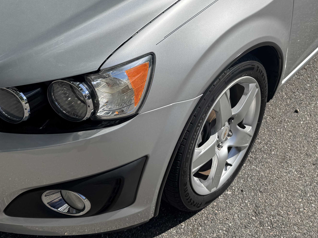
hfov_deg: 36.8
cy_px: 6
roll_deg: +1.8
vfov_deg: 26.7
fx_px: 478
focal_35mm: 52
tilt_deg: -31.2
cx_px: 155
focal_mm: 6.76
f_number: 1.78
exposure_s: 1/5348
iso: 80
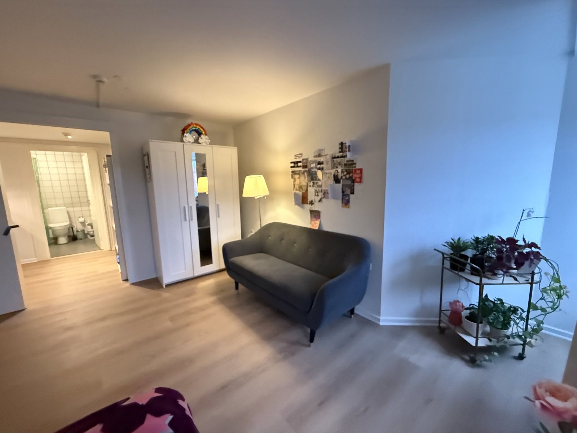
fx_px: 233
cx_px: 288
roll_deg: +1.3
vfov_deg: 85.7
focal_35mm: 14
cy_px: 216
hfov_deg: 102.1
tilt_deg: -9.9
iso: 1250
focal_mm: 2.22
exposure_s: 1/50
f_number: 2.2
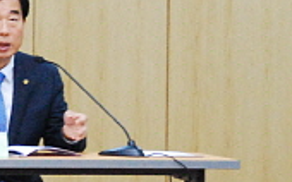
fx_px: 2608
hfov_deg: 6.3
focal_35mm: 328
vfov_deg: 4.0
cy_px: 68
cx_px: -179
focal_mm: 52
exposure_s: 1/80
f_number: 6.3
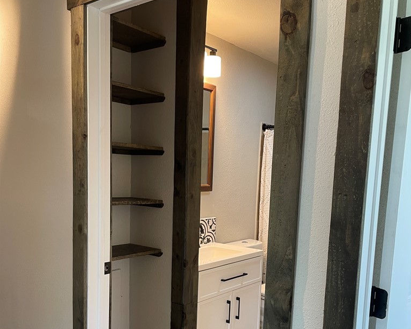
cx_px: 206
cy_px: 229
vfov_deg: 42.5
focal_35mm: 34
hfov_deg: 52.8
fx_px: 414
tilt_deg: -7.3
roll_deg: -1.0
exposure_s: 1/60
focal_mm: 4.2
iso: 80
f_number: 1.6
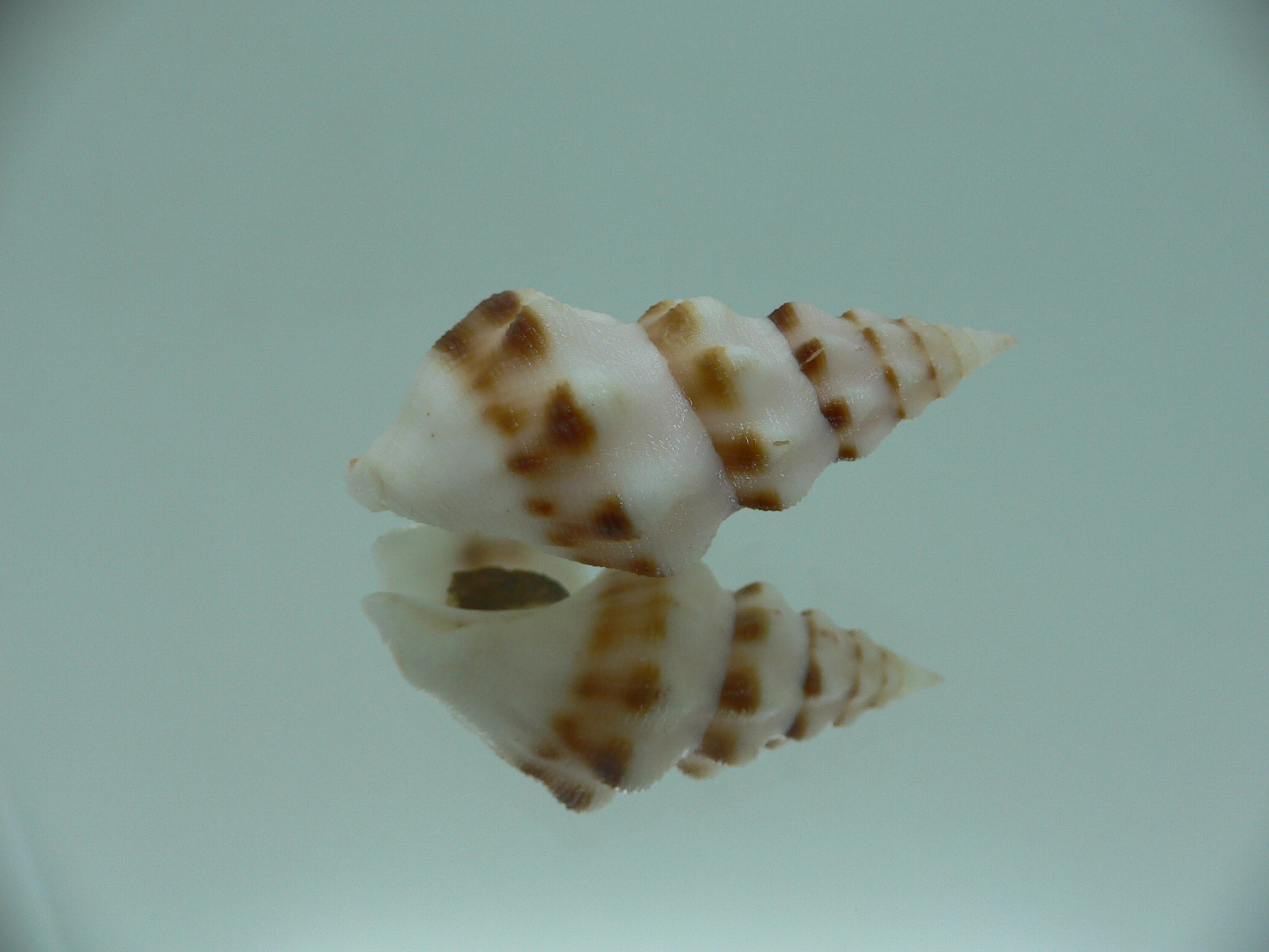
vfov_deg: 40.7
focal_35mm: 35
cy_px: 476
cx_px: 634
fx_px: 1283
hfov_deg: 52.6
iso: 80
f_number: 2.8
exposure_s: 1/60
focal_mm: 4.6
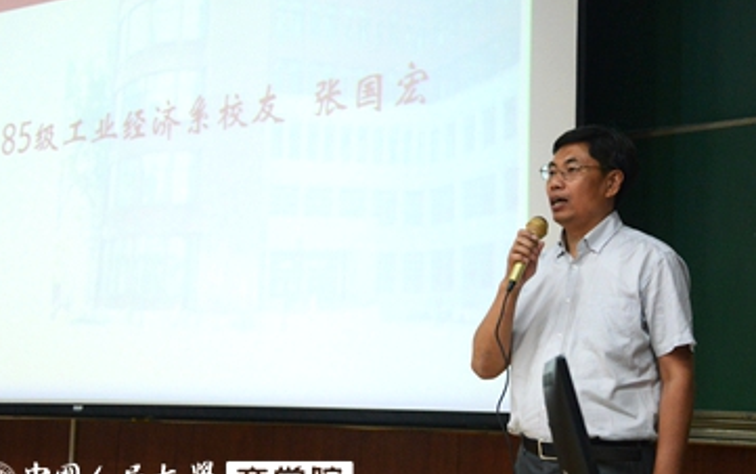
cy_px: 227
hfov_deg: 31.0
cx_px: 402
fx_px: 1360
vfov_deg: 19.7
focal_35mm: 66
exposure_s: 1/125
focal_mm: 52
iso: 5000
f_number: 4.5
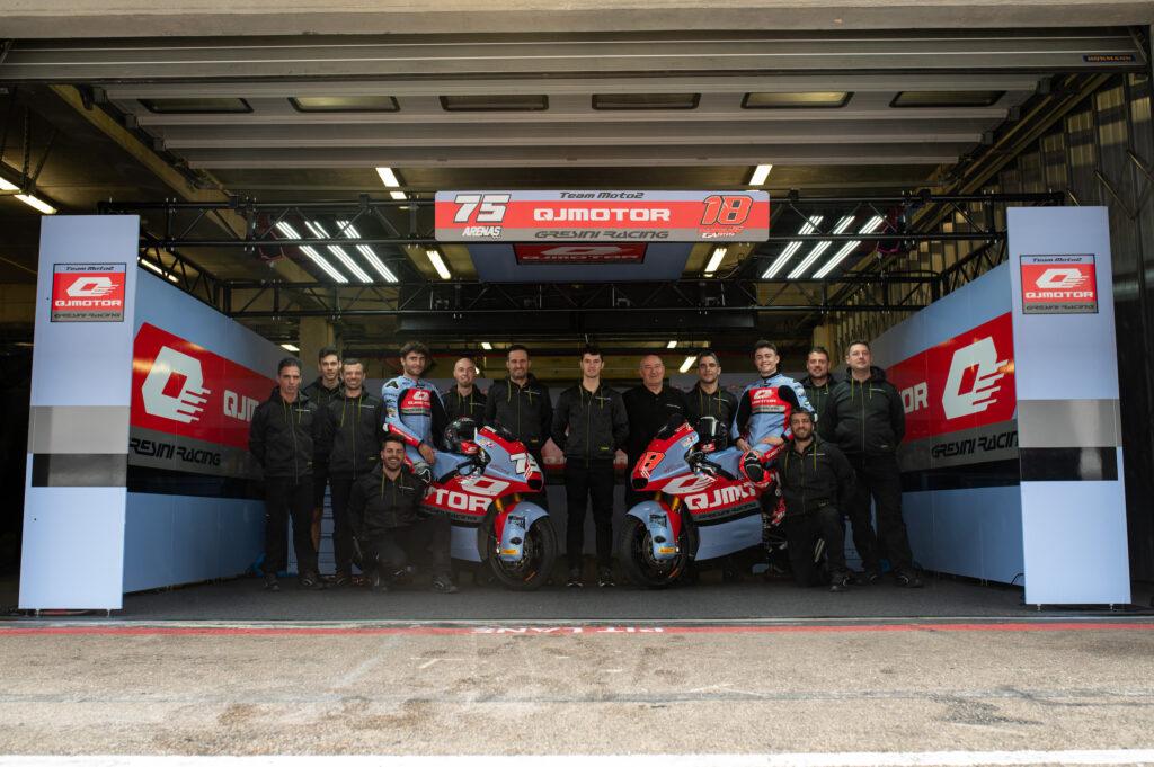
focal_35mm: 36
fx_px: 1153
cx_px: 572
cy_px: 377
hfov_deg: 53.2
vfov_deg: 36.8
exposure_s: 1/160
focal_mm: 35
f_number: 4.5
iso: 400
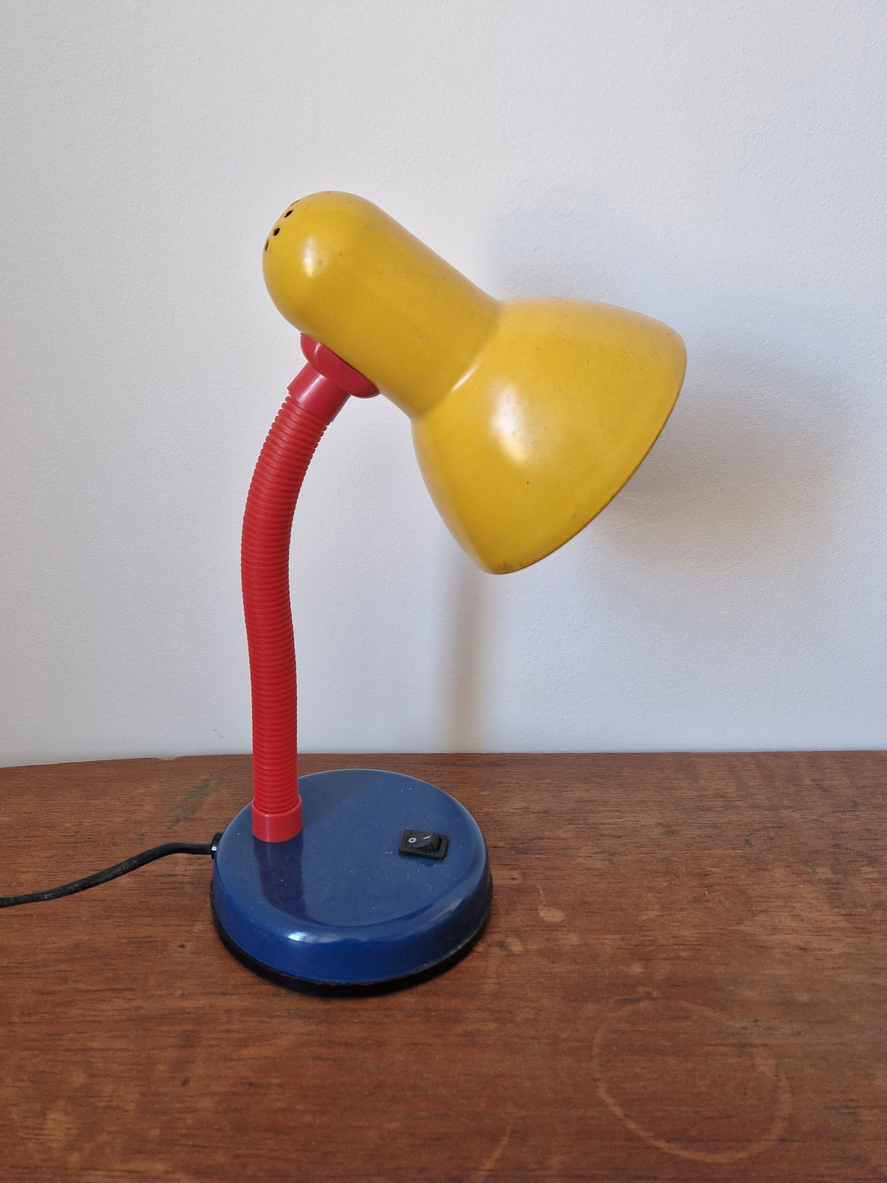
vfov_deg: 65.1
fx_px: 922
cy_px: 527
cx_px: 391
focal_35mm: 27
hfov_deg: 51.2
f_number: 1.8
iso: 50
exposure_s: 1/100
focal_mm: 5.4
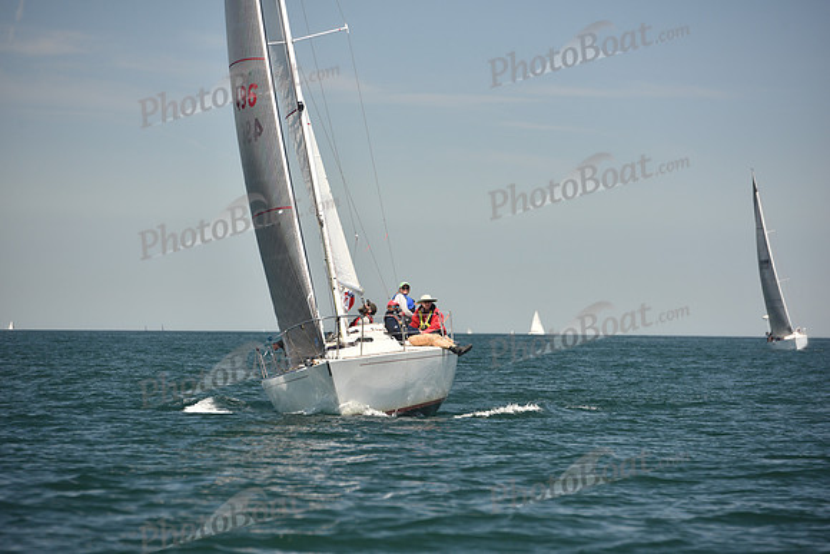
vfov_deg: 6.9
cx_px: 415
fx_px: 4612
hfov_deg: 10.3
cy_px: 277
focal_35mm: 200
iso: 250
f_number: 5.6
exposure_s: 1/640
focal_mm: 200
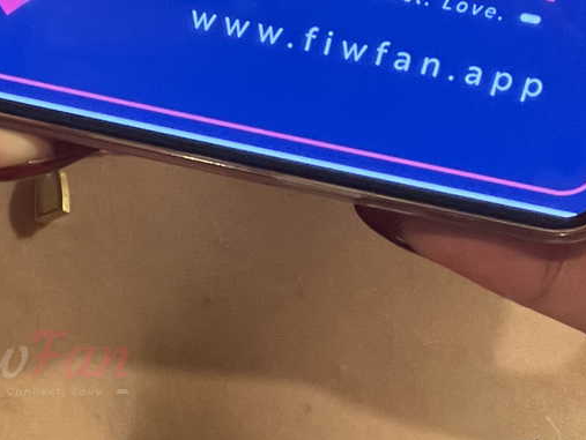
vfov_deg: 14.6
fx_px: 1711
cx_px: -2
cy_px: 361
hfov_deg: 18.9
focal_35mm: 101
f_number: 2.2
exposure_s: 1/25
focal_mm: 2.87
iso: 500
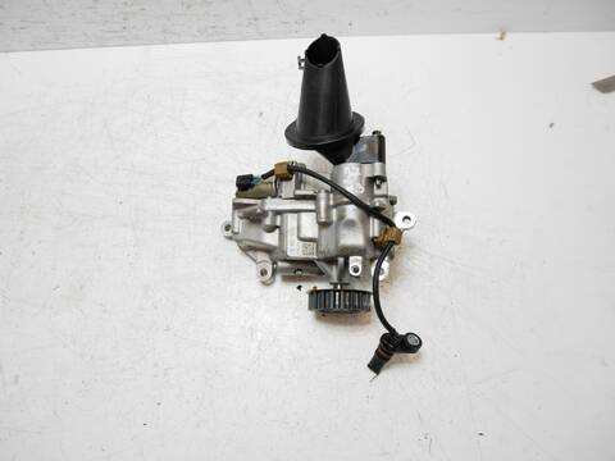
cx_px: 308
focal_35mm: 24
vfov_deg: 56.8
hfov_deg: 71.6
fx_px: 426
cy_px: 230
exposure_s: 1/160
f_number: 4
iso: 200
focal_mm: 12
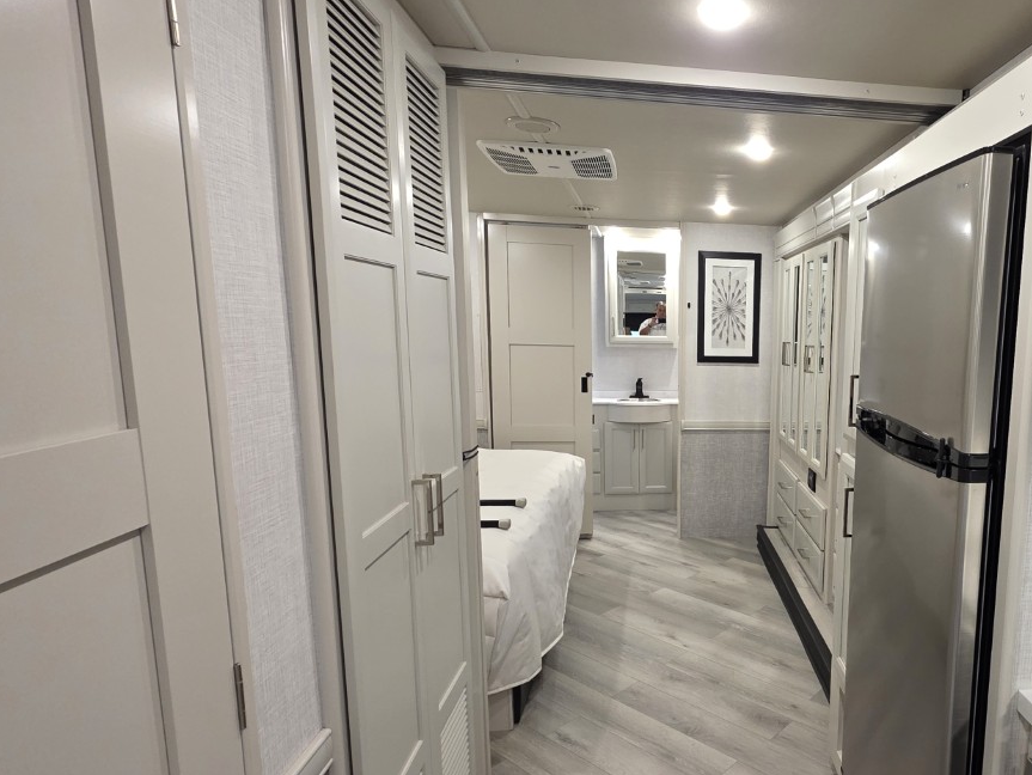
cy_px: 427
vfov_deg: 63.3
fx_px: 626
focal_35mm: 21
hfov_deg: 73.8
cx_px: 765
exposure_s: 1/60
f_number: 1.9
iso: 500
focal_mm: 2.2
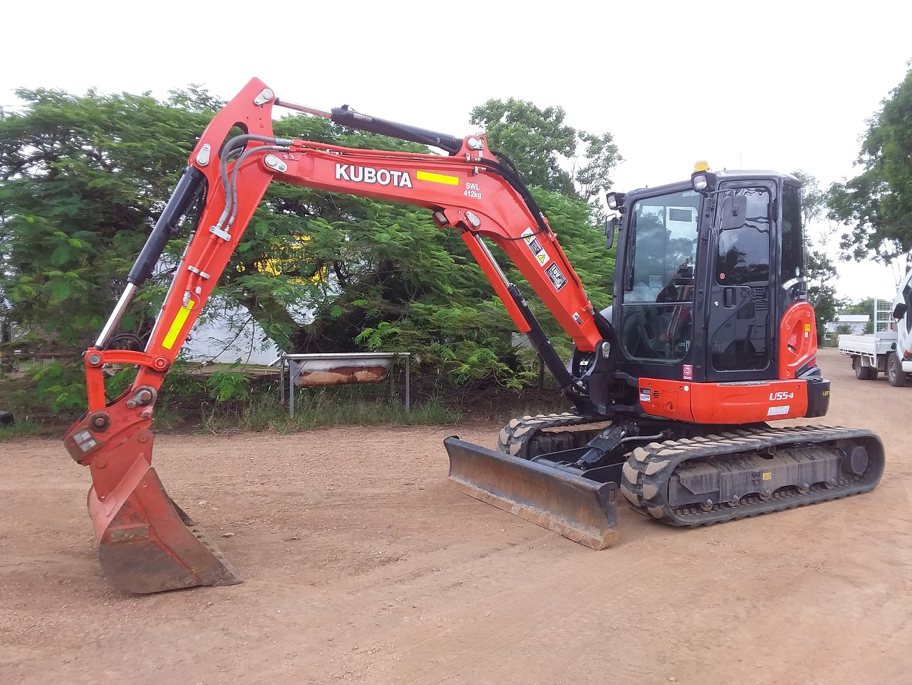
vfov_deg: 49.8
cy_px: 342
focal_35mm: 28
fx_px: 738
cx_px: 456
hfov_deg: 63.4
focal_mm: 2.91
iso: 40
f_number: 1.9
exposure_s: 1/334
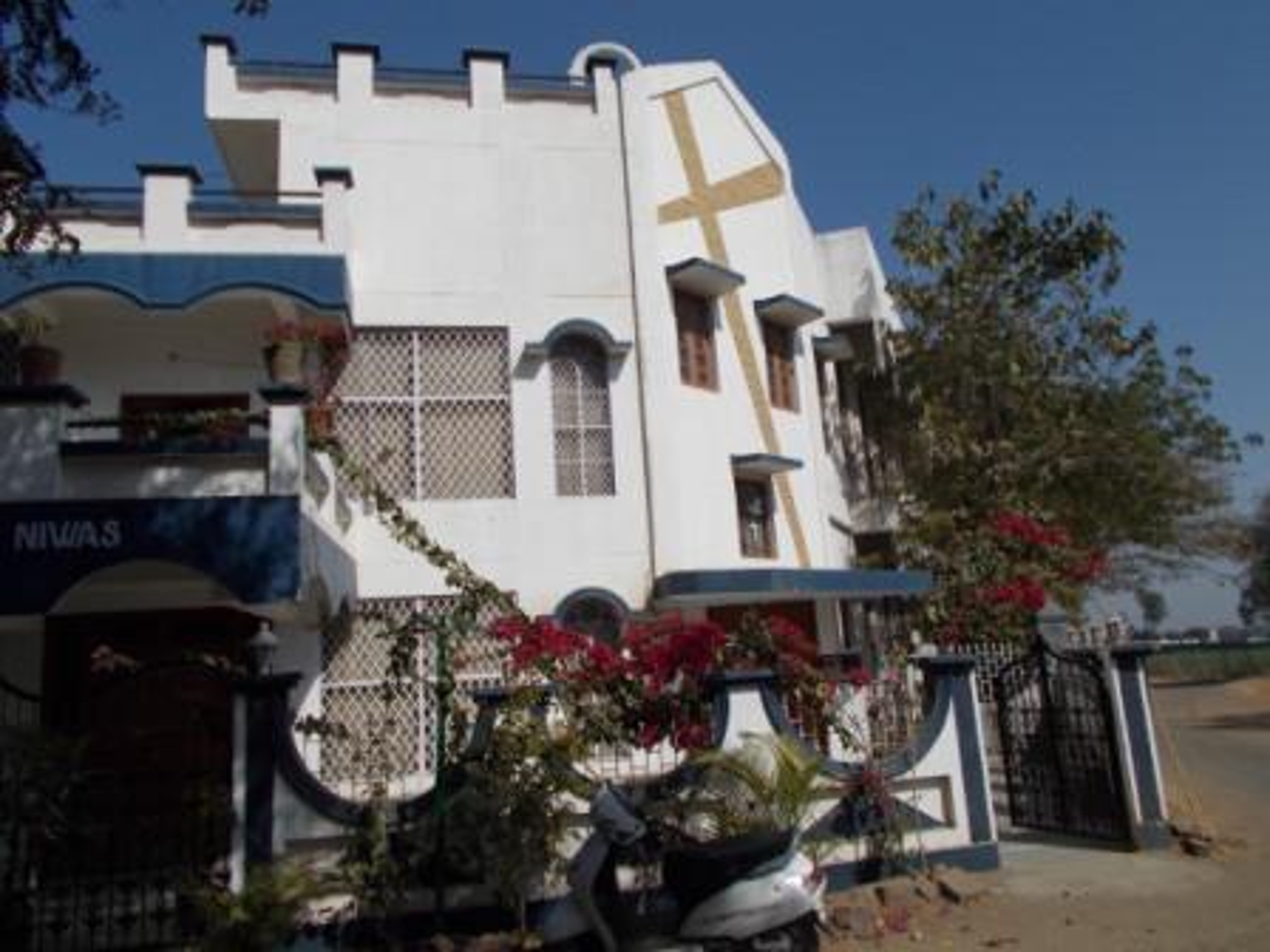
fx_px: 954
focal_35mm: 26
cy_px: 476
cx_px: 635
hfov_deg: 67.3
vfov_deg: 53.1
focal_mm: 4.6
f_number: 8
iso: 80
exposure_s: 1/320
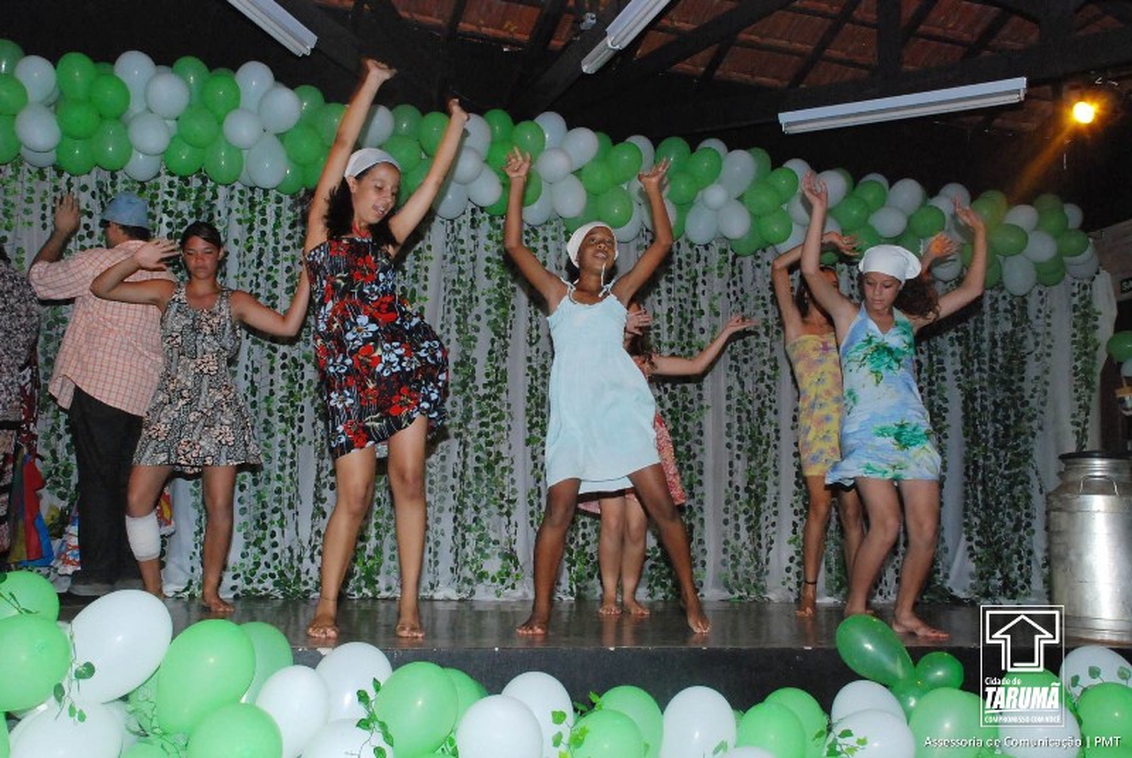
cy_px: 379
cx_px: 566
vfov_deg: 37.0
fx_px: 1134
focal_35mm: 36
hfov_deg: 53.1
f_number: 8
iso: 1600
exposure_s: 1/40
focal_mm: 24
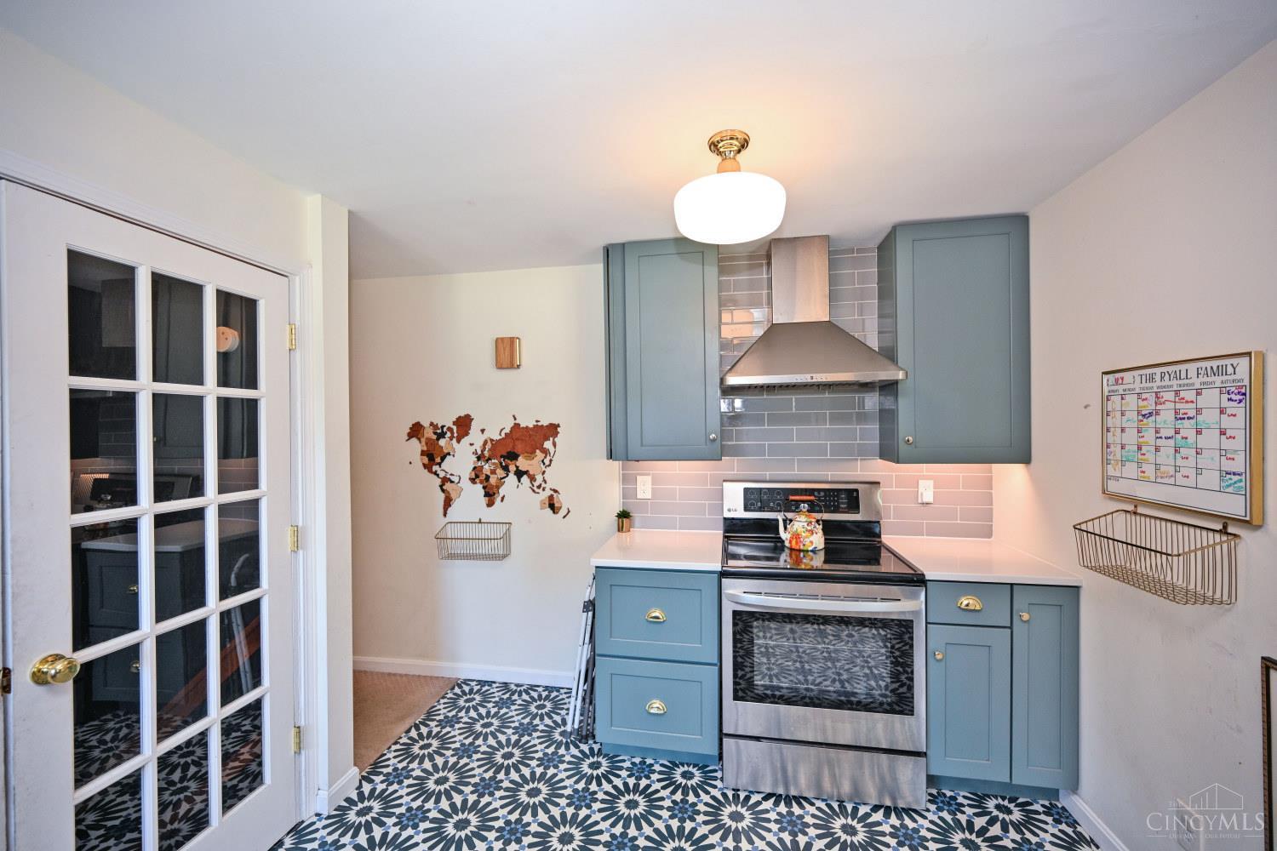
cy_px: 426
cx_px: 638
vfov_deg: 81.2
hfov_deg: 104.3
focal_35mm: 14
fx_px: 497
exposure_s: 1/60
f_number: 4
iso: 450
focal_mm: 14
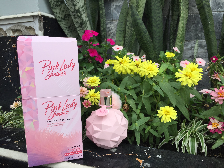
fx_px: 188
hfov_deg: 61.7
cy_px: 84
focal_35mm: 29
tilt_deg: -6.2
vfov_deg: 48.2
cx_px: 112
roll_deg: +0.5
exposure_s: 1/775
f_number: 2.2
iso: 32
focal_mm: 4.15
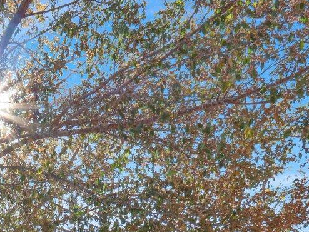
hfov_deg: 26.5
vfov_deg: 17.3
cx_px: -121
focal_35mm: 58
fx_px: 518
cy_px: 477
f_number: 10
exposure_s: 1/100
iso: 200
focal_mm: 7
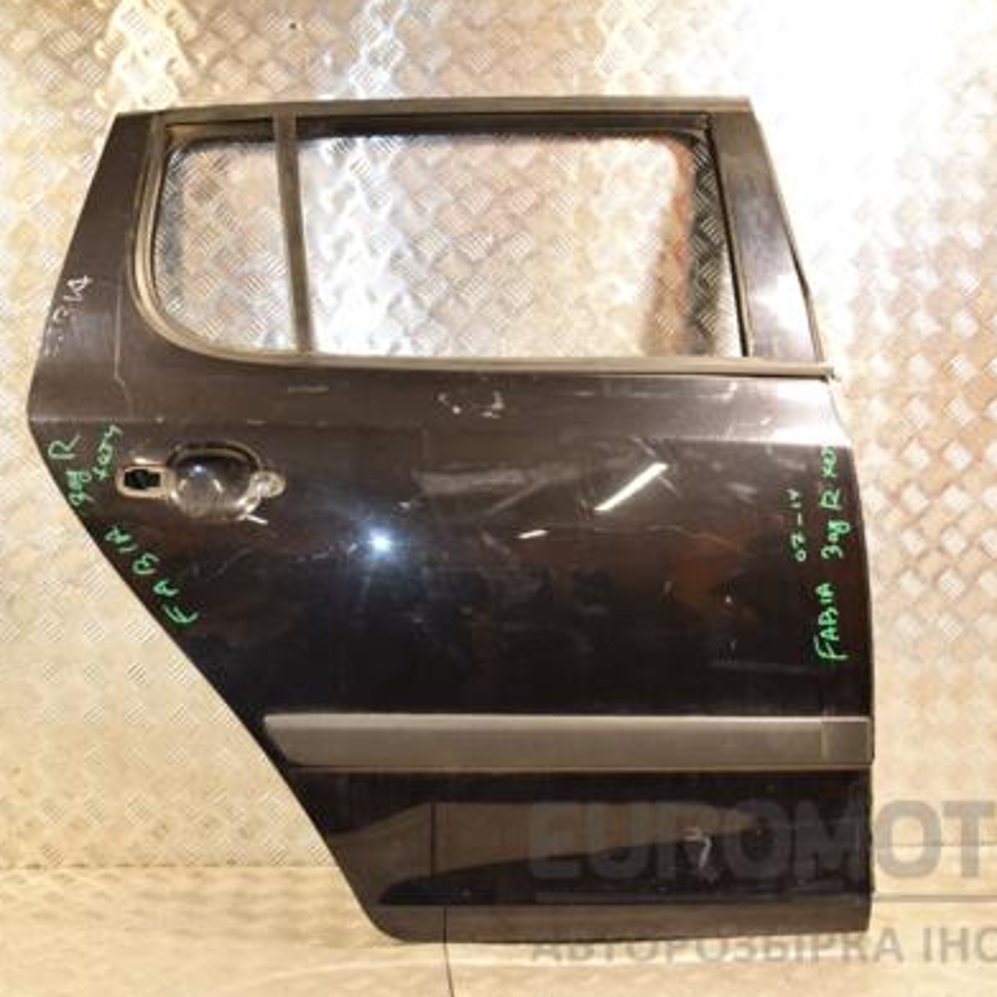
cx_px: 482
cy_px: 500
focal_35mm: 43
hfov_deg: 39.2
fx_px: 1401
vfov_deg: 39.2
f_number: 5
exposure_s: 1/100
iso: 800
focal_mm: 22
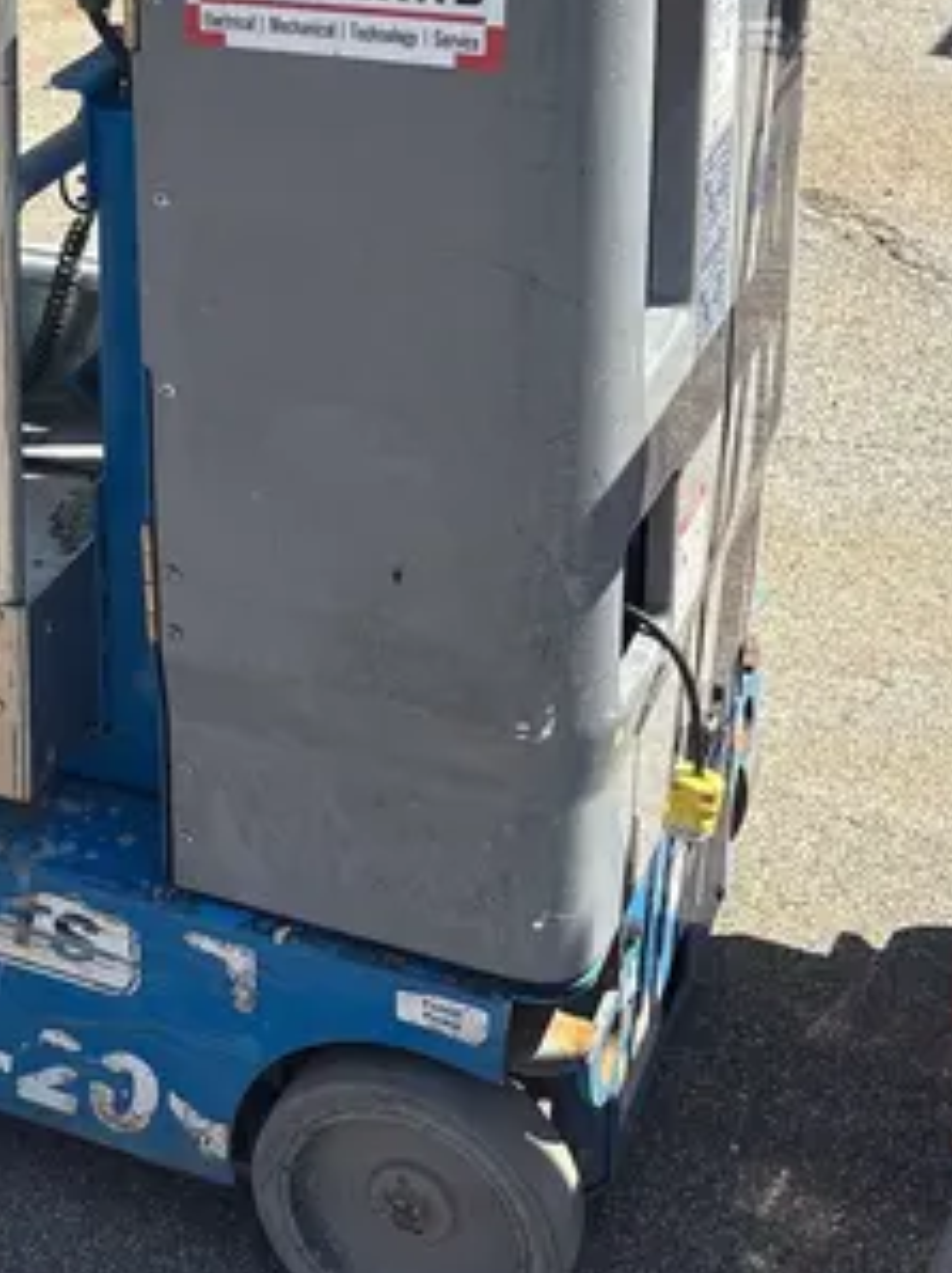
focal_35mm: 64
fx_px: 2350
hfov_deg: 21.7
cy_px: 152
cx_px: -94
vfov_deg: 29.2
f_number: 1.6
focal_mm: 5.96
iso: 50
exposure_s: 1/2283
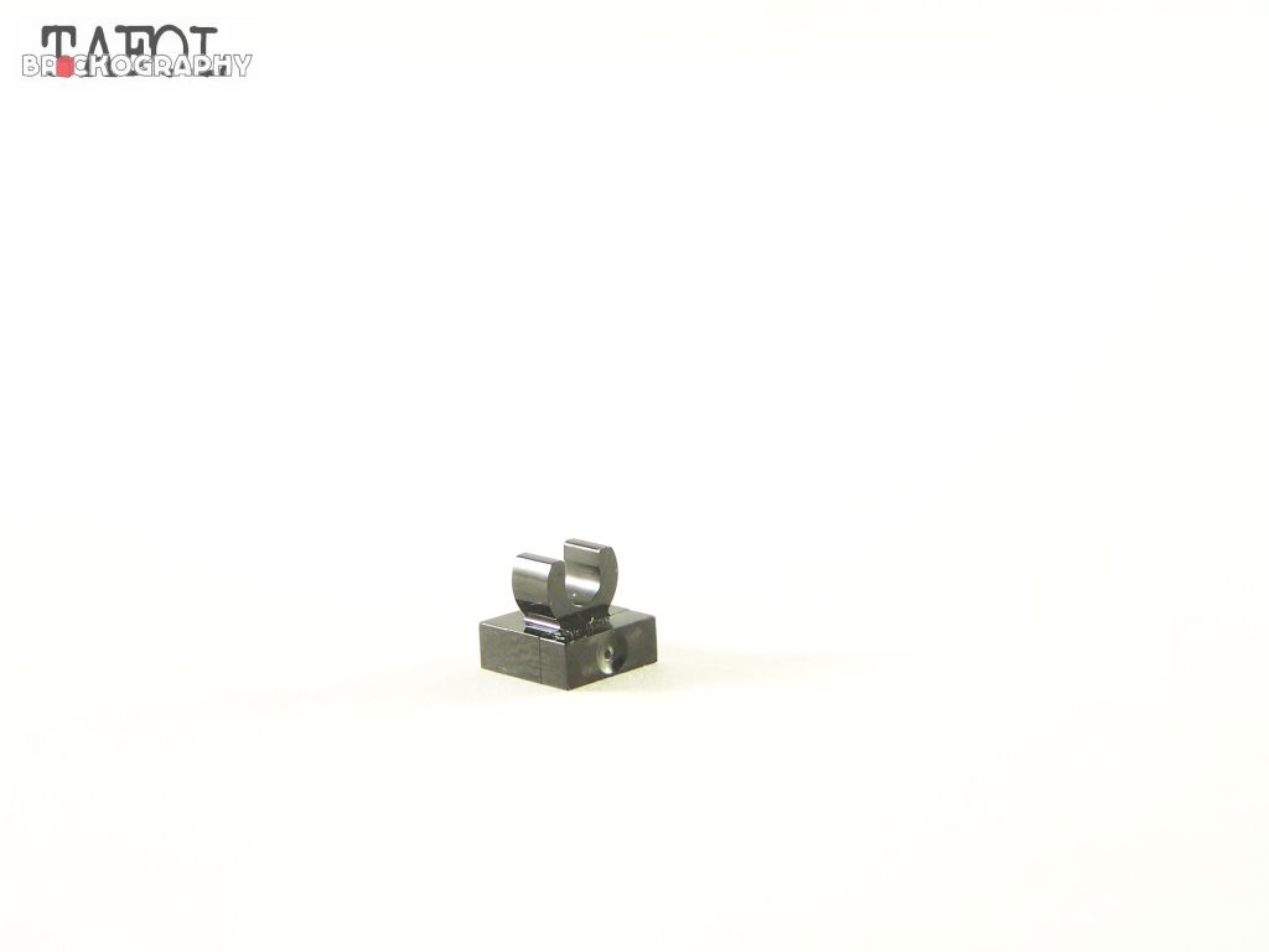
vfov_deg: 14.1
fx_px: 3849
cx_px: 634
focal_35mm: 105
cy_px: 476
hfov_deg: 18.7
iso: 200
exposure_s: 1/20
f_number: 3.2
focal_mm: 17.5
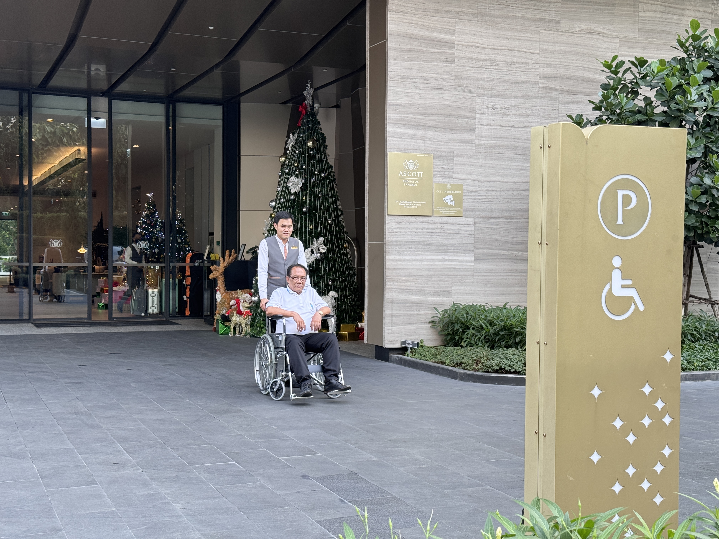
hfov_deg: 39.7
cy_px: 270
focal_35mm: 48
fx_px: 997
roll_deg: +0.1
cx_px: 360
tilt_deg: -0.4
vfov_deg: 30.3
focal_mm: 6.76
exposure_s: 1/127
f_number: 1.78
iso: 80
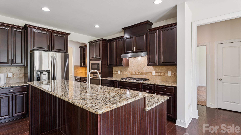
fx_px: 113
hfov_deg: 93.5
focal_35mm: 18
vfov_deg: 61.7
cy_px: 66
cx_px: 119
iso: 100
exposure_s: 1
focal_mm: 16.7
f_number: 13
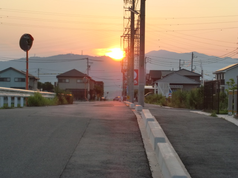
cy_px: 89
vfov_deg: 13.2
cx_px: 119
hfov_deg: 17.6
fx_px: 770
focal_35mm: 112
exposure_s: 1/100
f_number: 5.7
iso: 64
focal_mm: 20.21
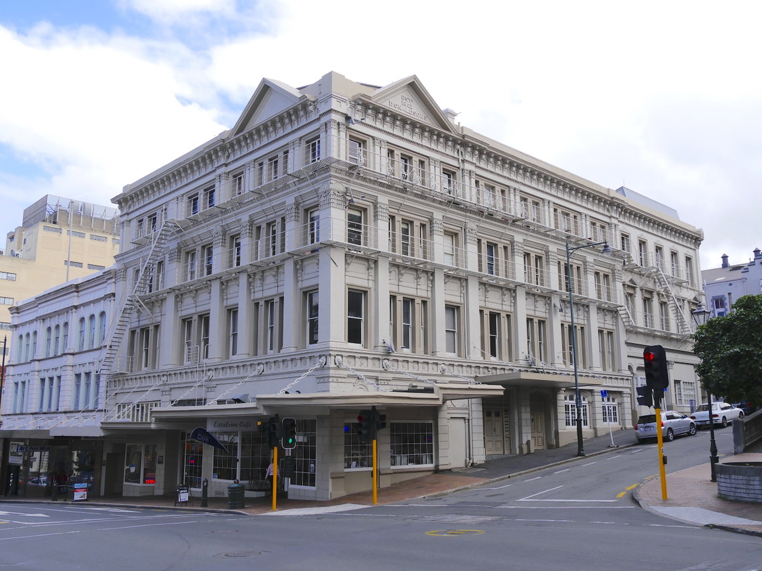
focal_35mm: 30
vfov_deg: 46.8
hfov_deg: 60.0
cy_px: 286
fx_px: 660
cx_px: 381
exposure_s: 1/400
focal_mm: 15
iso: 200
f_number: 5.6
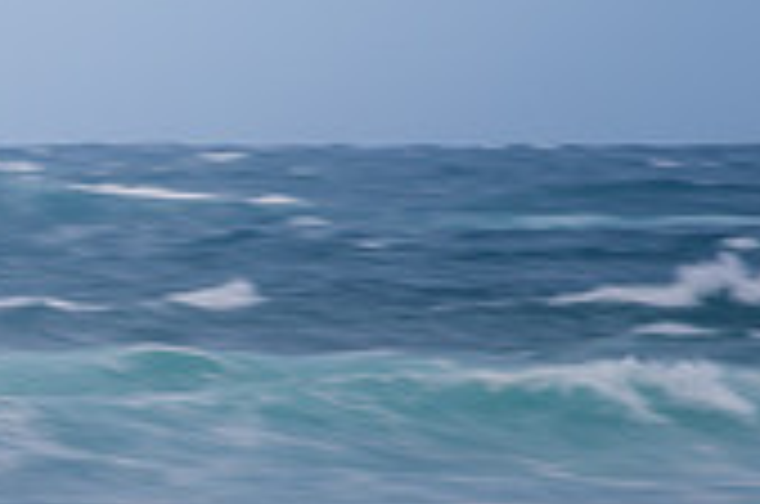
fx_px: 37338
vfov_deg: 0.8
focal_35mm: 1772
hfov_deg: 1.2
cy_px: -133
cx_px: -735
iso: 31
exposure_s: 1/20
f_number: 14
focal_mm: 420
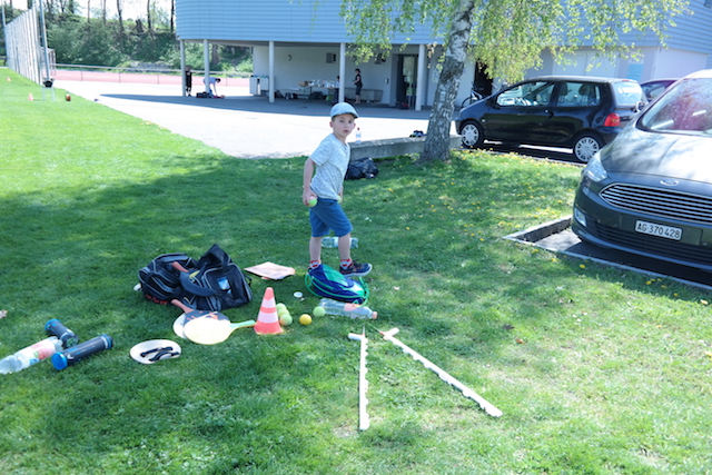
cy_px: 238
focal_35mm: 29
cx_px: 356
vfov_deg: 45.0
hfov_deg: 63.6
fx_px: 574
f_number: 4.5
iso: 100
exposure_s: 1/125
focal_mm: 19
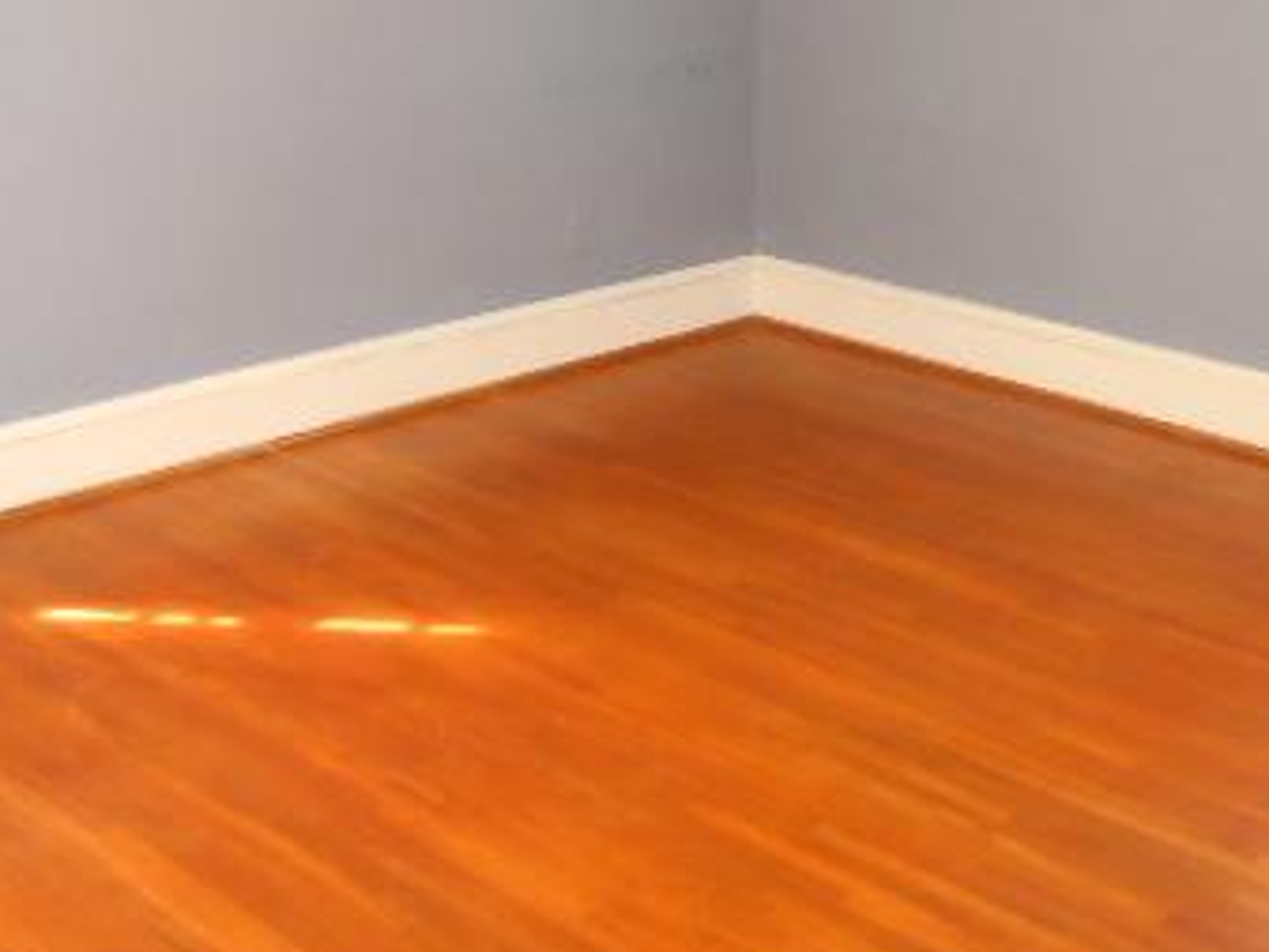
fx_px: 2090
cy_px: 105
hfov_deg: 33.8
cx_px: 595
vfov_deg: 25.0
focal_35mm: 57
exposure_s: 1/30
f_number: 3.5
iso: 800
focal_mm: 5.4
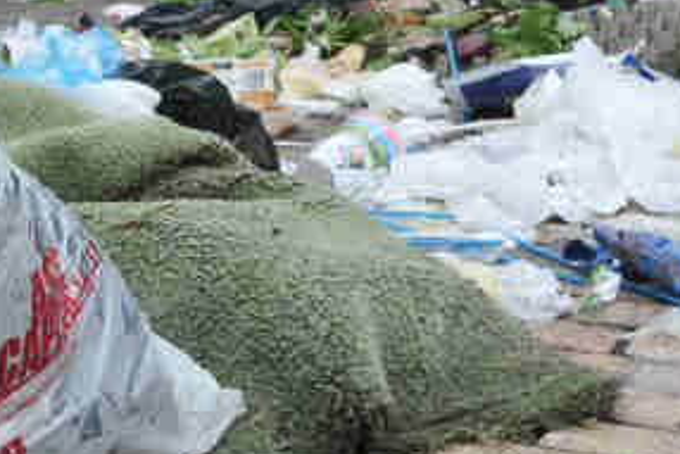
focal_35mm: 103
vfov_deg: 13.1
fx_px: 1946
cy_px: 11
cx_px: -59
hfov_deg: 19.1
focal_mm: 20
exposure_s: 1/1600
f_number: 4.5
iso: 640
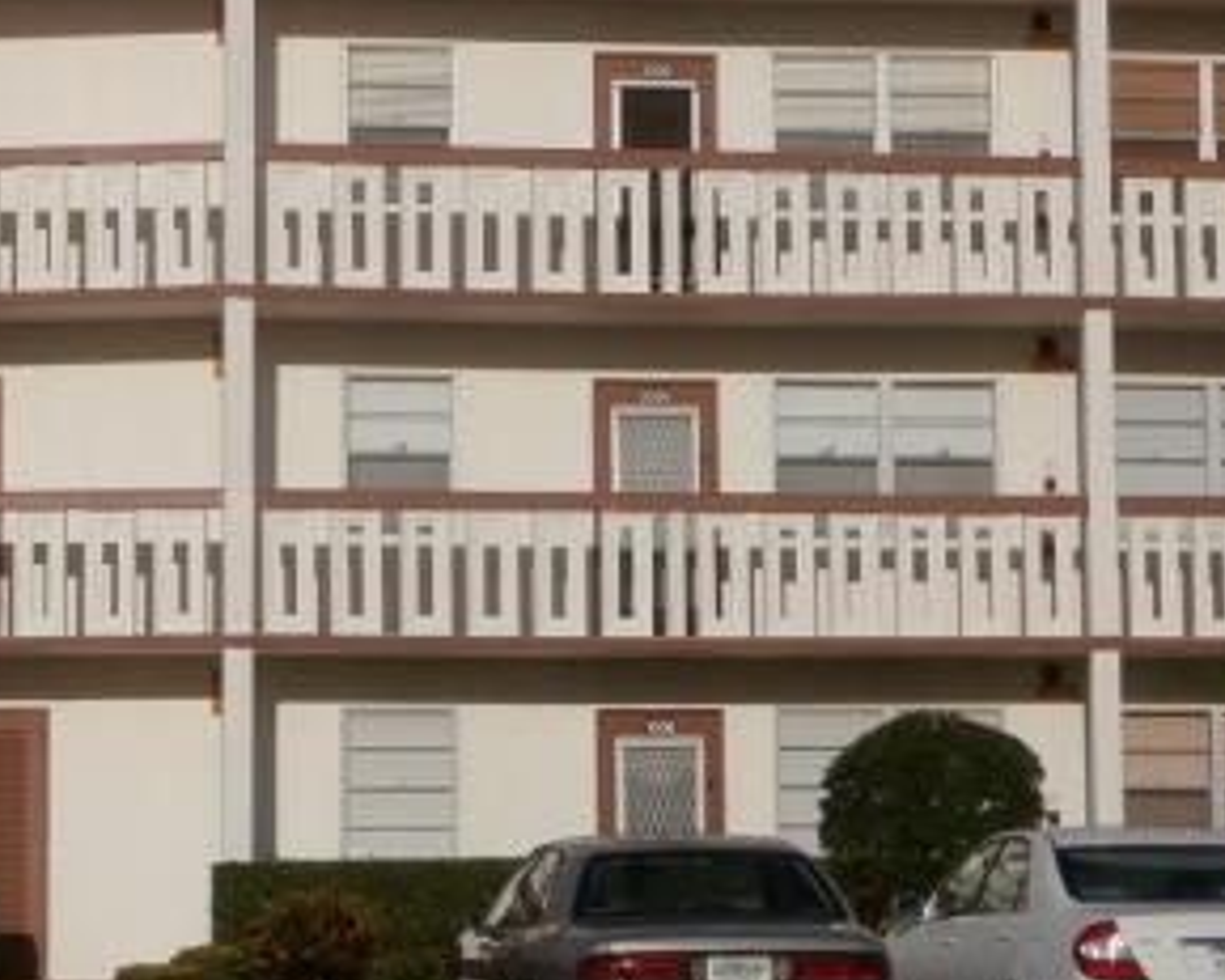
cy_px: 127
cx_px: 339
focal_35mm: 147
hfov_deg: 13.1
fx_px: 5328
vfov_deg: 10.5
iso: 100
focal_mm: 12.1
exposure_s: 1/1600
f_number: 4.7
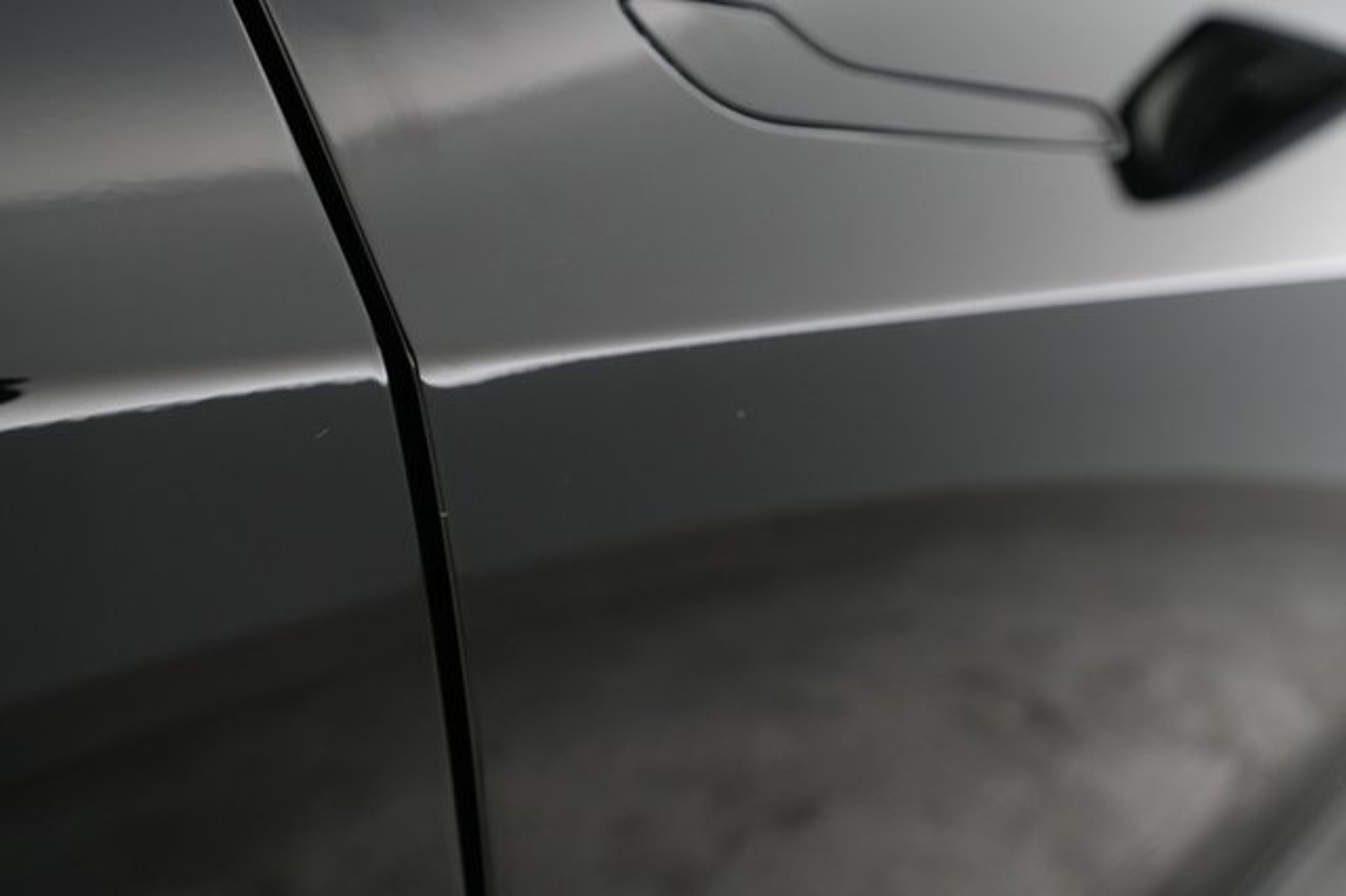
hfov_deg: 65.5
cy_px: 448
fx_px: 1046
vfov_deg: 46.4
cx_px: 673
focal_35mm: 28
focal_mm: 28
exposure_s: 1/100
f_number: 4.5
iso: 5000
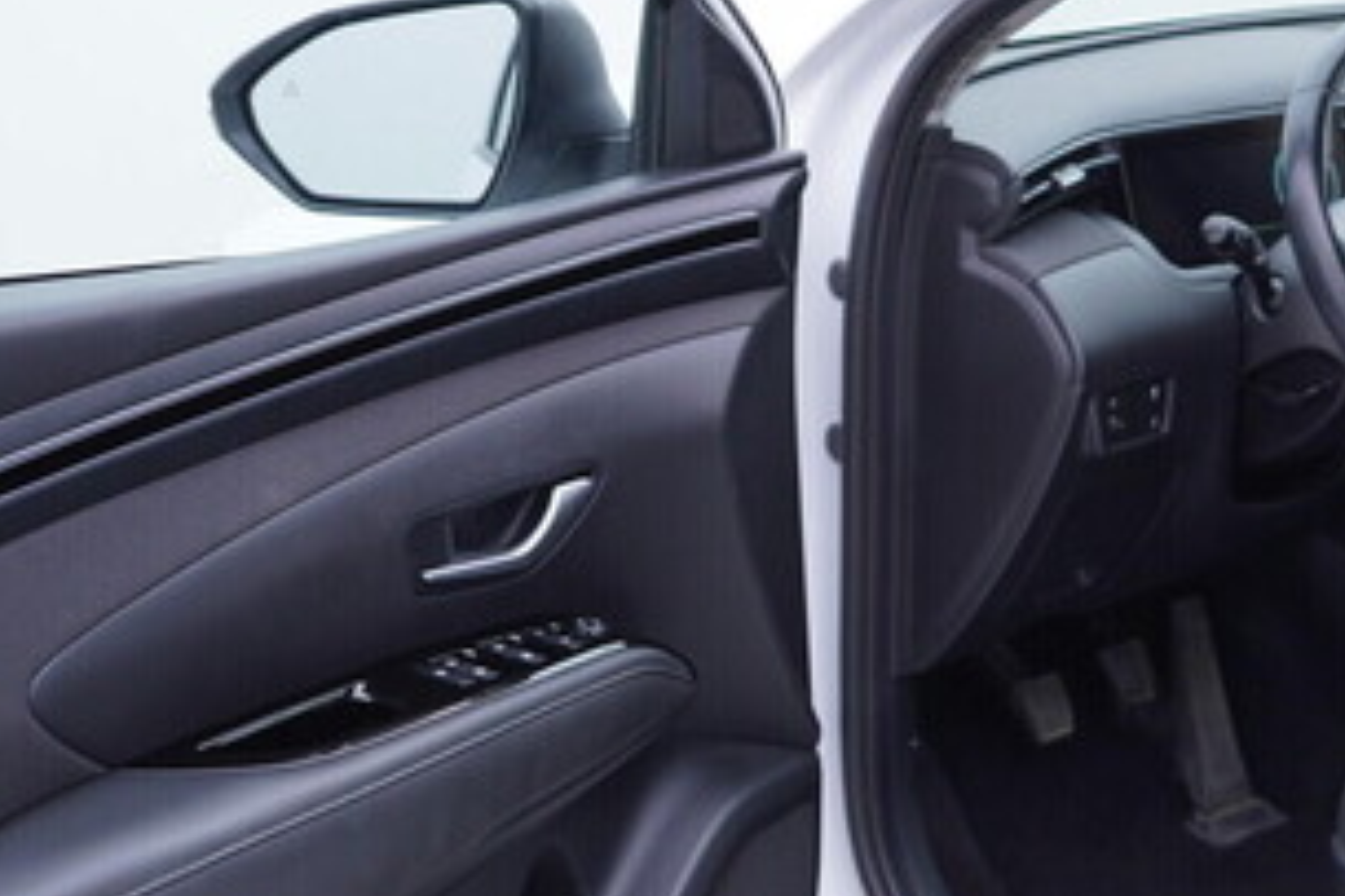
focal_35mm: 65
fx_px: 2427
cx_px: 992
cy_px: 395
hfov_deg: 30.5
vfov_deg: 20.9
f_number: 3.2
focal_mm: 24
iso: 125
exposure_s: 1/50
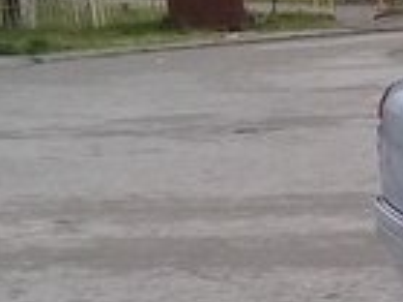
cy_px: 423
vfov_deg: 9.8
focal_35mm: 147
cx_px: 806
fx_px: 1710
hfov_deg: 12.0
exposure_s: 1/427
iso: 50
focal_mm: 3.3
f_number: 2.2
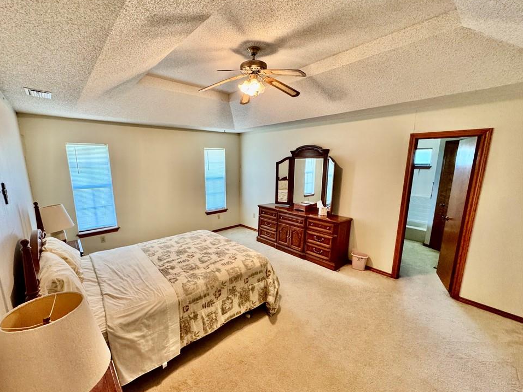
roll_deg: -0.1
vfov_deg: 81.7
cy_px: 204
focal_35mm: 15
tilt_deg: -12.7
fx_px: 227
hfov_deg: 98.0
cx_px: 244
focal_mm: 2.22
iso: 320
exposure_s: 1/60
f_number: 2.2
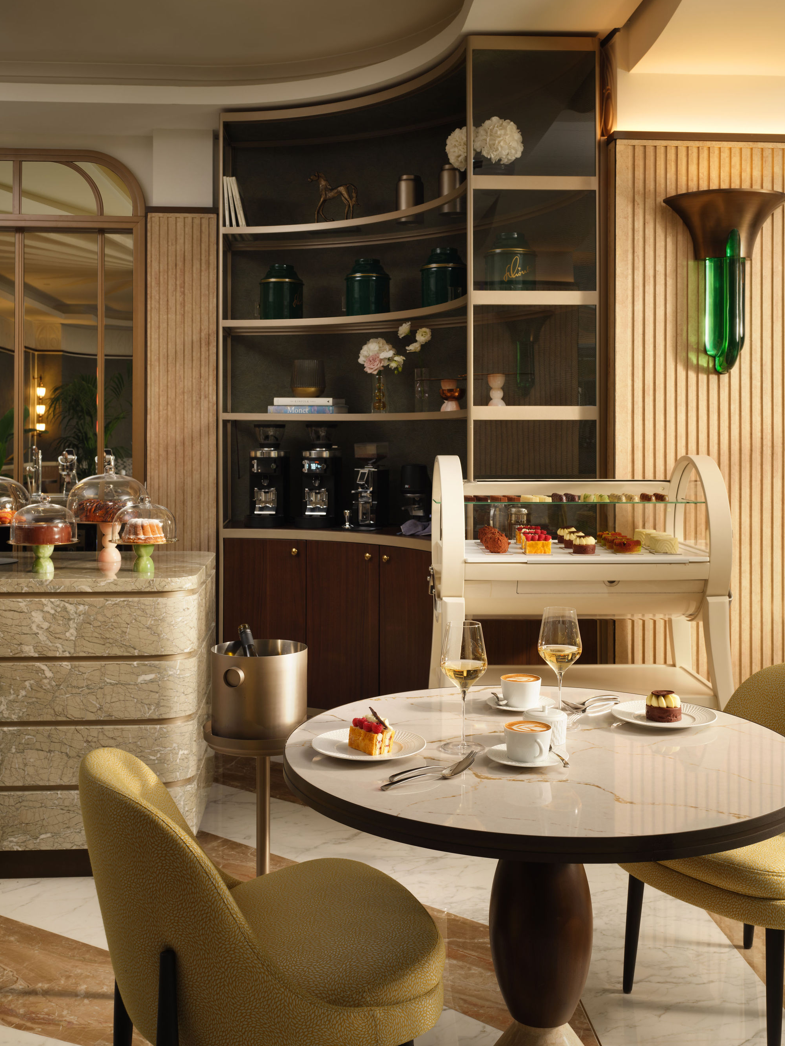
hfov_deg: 38.7
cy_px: 511
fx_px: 1119
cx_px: 393
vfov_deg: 50.1
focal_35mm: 37
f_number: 11
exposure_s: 1
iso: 125
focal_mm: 45
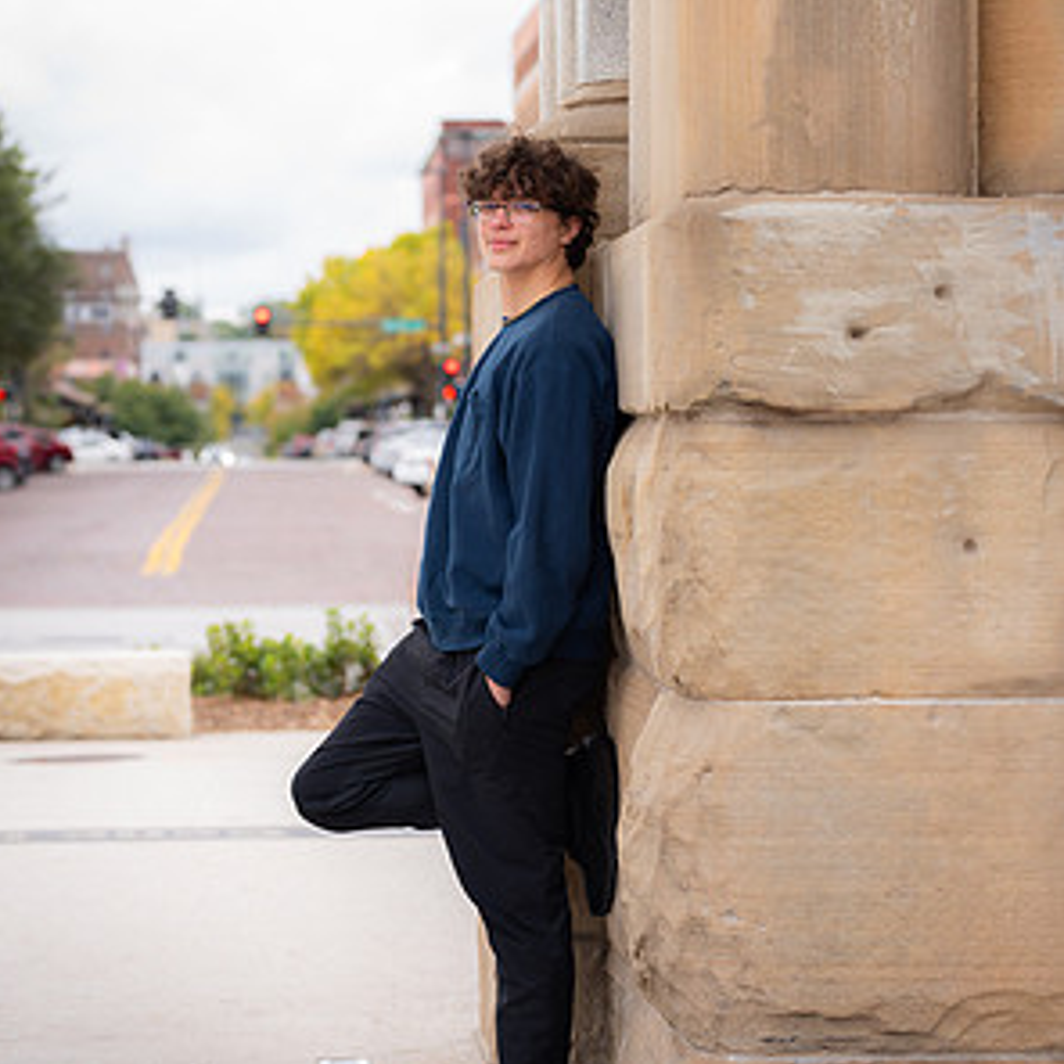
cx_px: 528
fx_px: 3825
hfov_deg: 15.8
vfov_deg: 15.8
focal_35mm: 110
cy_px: 403
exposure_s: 1/125
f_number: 3.5
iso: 80
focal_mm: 85
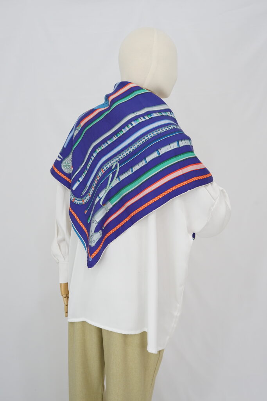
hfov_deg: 27.0
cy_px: 200
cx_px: 134
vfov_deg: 39.6
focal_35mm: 50
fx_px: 556
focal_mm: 50
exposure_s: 1/10
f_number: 6.3
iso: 640
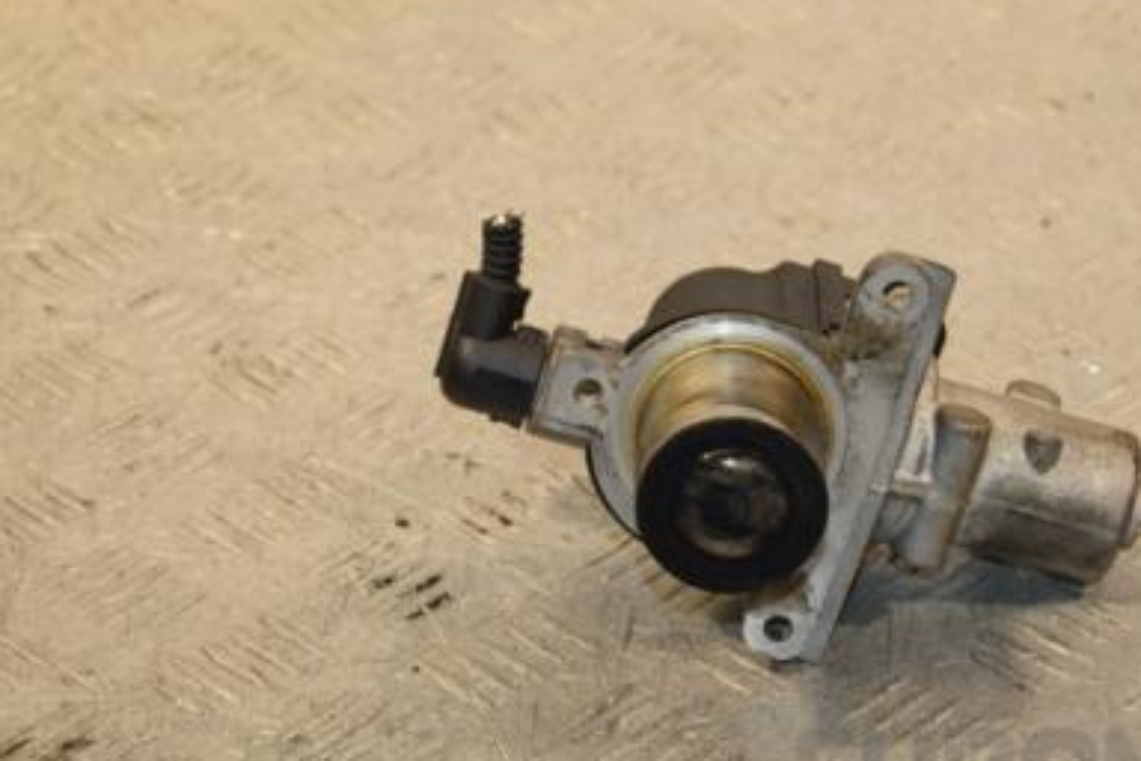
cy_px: 378
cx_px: 740
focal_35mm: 122
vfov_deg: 11.2
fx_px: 3866
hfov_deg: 16.8
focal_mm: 52
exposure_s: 1/200
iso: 800
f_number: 5.6
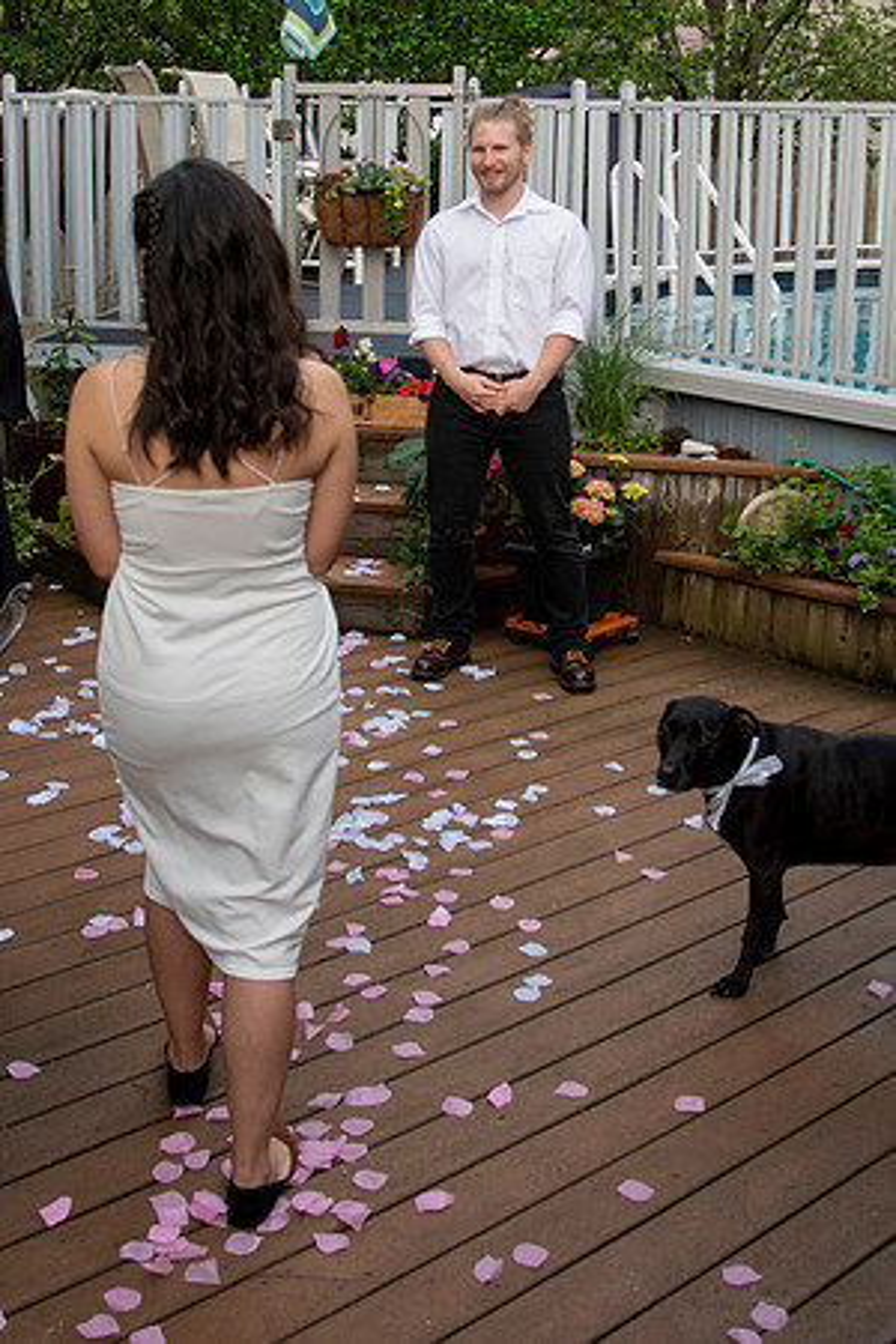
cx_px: 423
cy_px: 476
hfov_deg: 28.9
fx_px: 1735
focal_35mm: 46
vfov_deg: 41.9
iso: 100
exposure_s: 1/200
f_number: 4
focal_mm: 24
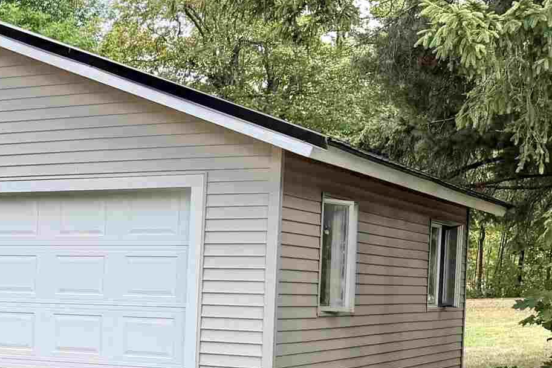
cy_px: 346
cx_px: -240
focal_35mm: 84
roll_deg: -0.7
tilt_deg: -2.8
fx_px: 1288
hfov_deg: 21.0
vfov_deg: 16.0
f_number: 1.78
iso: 100
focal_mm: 6.76
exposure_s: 1/898
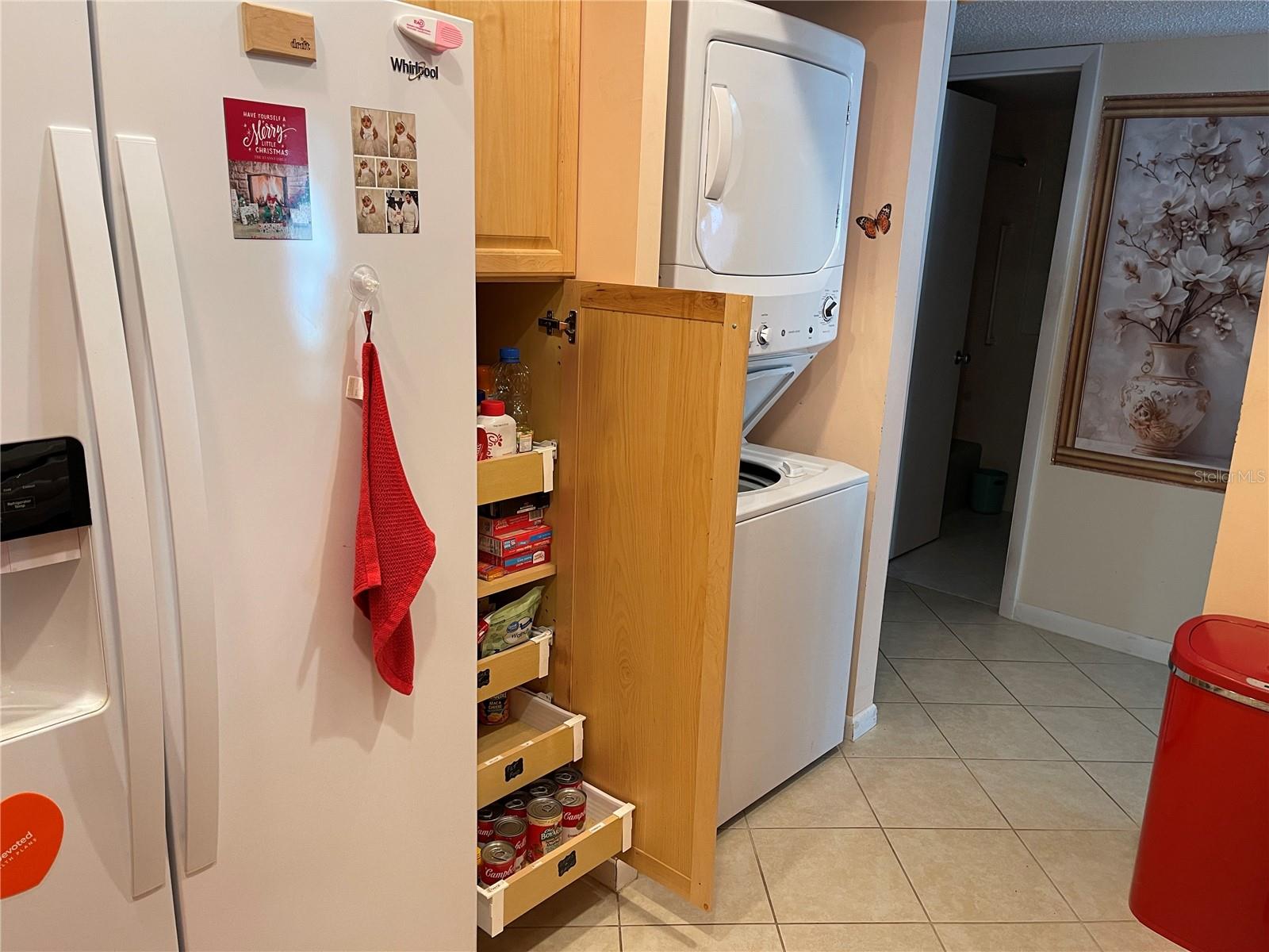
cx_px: 634
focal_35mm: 25
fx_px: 916
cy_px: 476
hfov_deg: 69.4
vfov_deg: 54.9
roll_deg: -2.6
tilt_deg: -14.6
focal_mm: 5.1
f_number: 1.6
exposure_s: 1/60
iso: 125
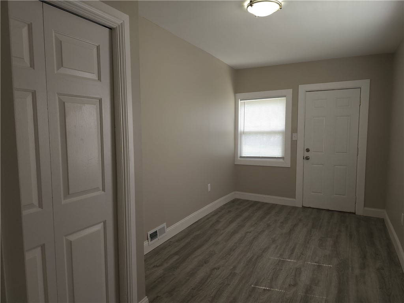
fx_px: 268
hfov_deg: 73.9
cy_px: 152
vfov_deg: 58.9
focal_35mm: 23
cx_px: 202
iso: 25
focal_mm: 6.4
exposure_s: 1/60
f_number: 1.8
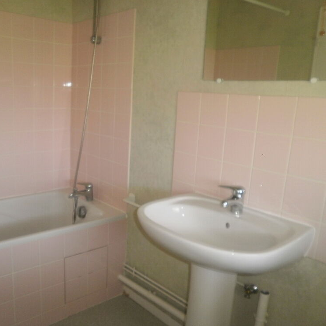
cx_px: 124
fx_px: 330
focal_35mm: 31
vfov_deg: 52.5
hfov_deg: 52.0
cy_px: 164
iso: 125
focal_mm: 4.65
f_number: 2.6
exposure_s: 1/25
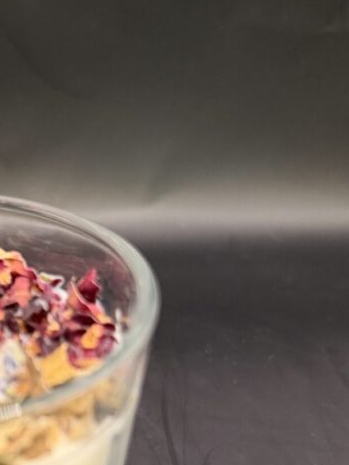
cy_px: 436
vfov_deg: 32.3
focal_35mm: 56
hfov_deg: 24.0
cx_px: -55
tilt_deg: -45.5
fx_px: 753
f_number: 1.78
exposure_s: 1/60
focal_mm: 6.76
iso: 320
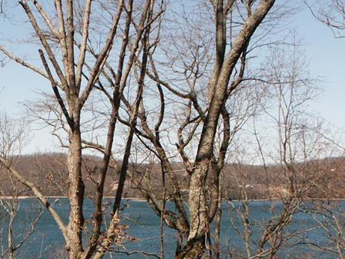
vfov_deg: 15.9
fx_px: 907
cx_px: 50
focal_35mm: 91
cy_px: 258
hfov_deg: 21.2
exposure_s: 1/350
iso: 100
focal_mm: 10.66
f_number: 6.7
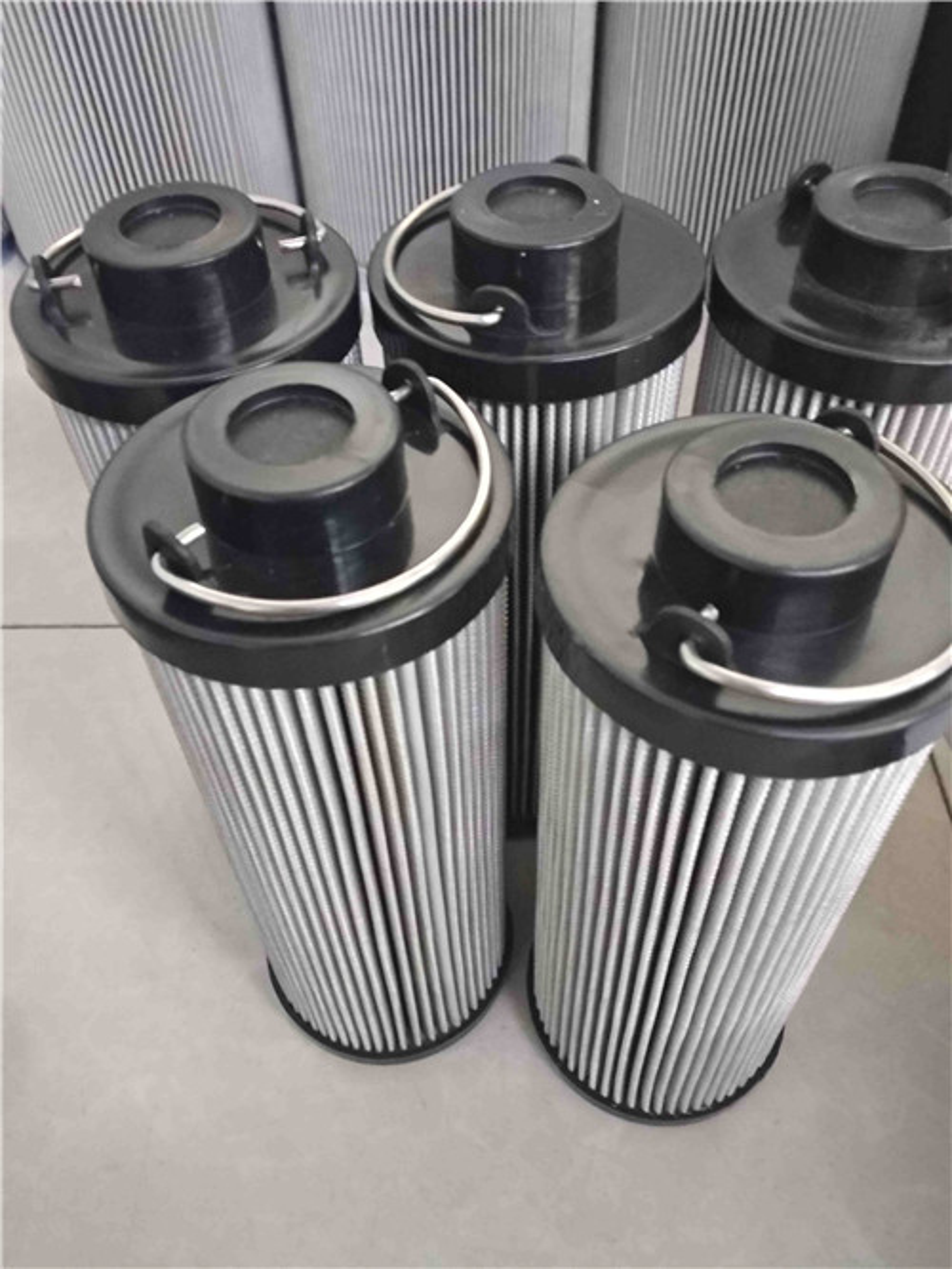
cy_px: 634
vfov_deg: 67.3
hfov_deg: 53.1
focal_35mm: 26
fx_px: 953
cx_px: 476
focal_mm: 3.81
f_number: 2.2
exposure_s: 1/17
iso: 3200
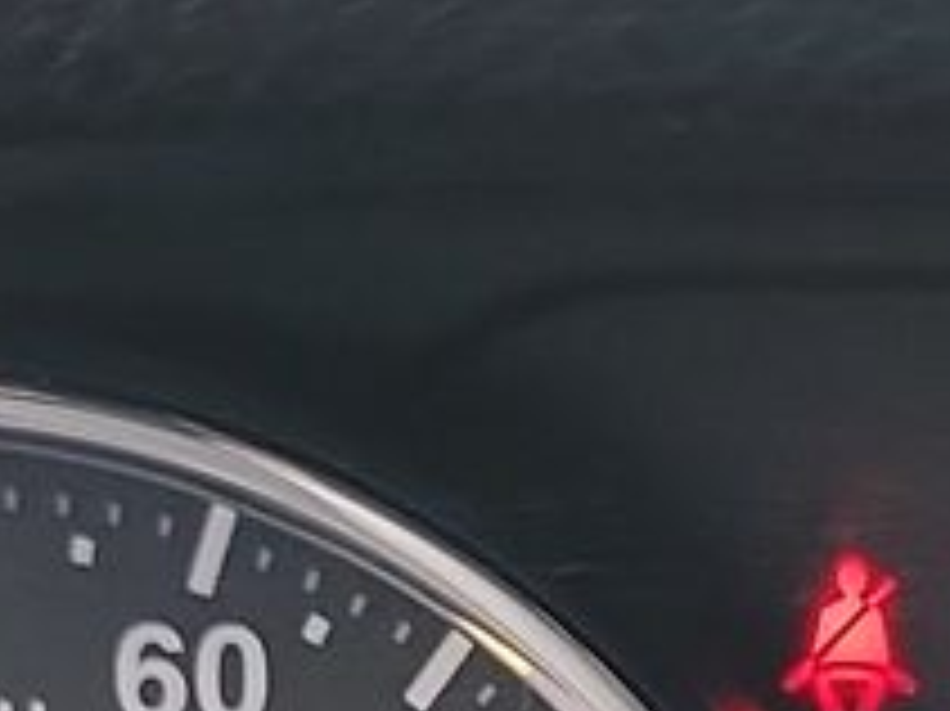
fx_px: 4992
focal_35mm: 182
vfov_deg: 7.9
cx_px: 806
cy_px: 1292
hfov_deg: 10.8
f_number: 1.8
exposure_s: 1/59
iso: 78
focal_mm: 6.7
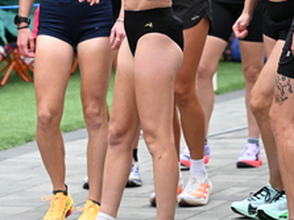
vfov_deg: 5.2
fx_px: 2419
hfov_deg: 6.9
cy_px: 26
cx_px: 59
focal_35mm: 285
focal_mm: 120
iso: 2500
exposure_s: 1/640
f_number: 4
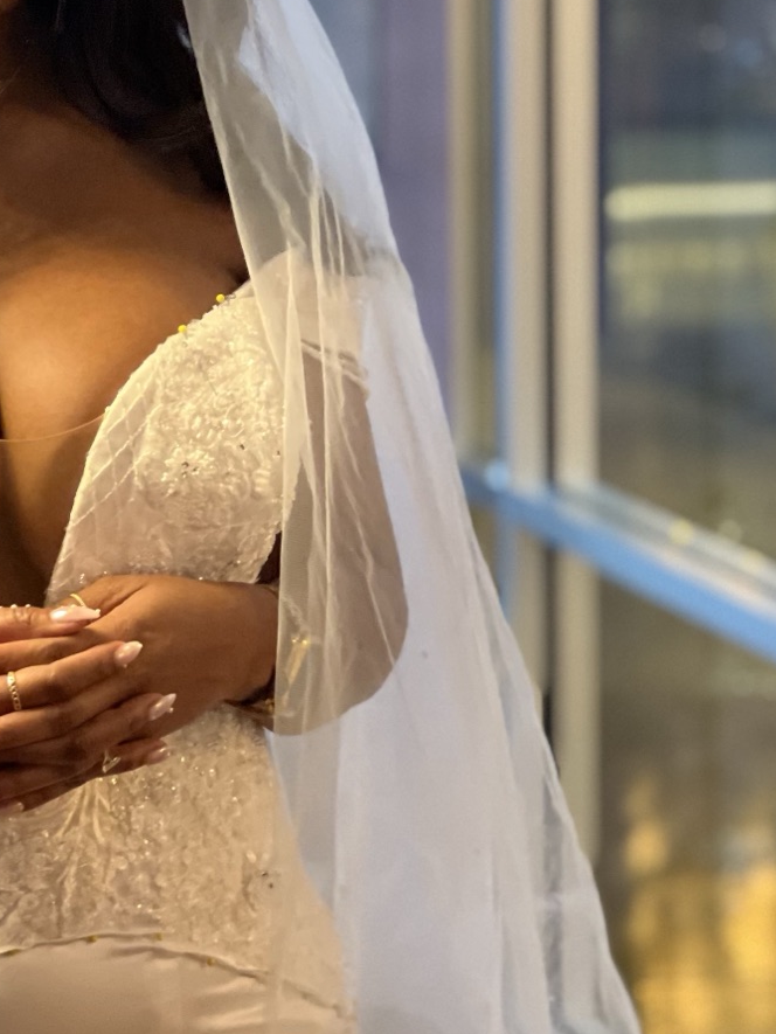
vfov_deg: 11.4
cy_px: 422
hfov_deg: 8.5
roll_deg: +1.5
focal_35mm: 174
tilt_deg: -6.6
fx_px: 5200
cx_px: -57
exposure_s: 1/24
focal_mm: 9
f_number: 2.8
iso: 500
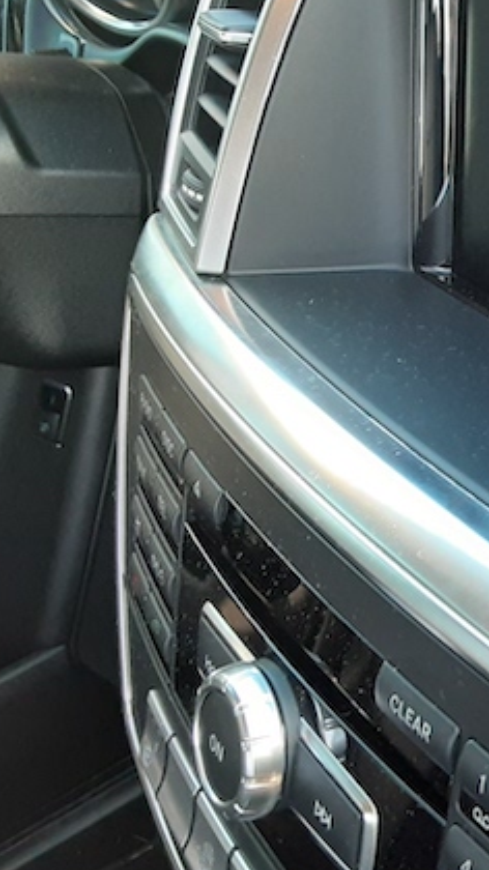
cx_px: 729
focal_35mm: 56
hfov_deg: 18.9
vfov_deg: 37.0
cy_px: 329
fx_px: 1292
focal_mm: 2.91
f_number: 1.9
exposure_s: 1/60
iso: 125
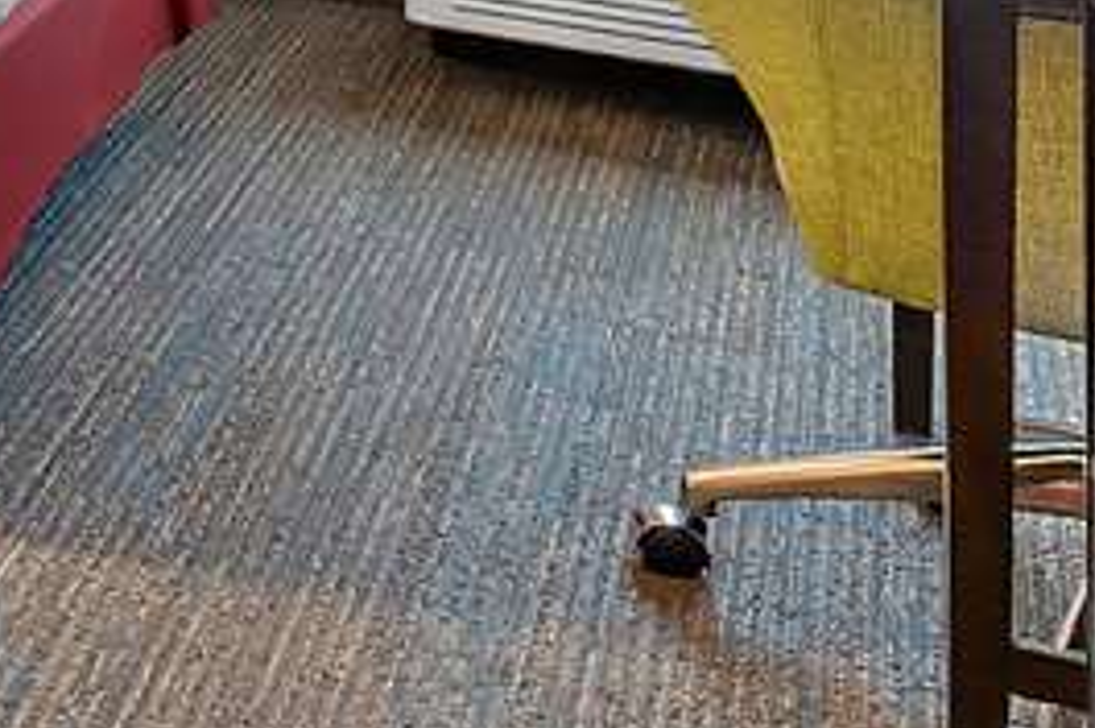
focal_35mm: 68
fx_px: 2066
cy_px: -223
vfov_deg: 18.5
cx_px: -926
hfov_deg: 20.2
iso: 400
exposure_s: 1/2
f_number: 8
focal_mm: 12
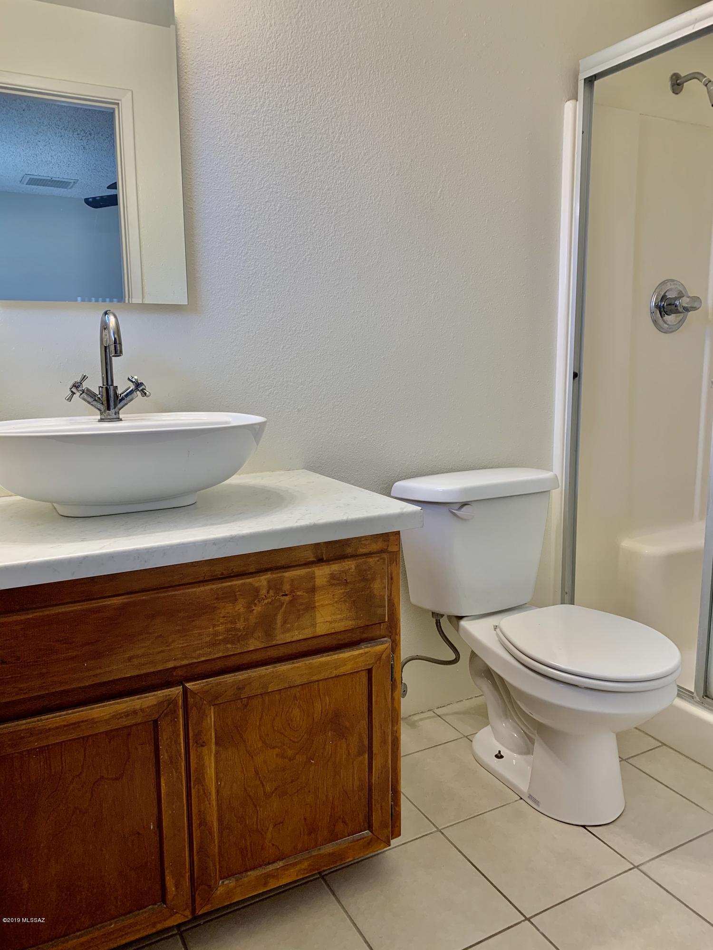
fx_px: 714
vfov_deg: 67.3
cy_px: 475
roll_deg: -0.3
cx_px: 356
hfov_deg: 53.1
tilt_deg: -7.0
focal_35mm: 26
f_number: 1.8
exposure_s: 1/60
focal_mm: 4.25
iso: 50
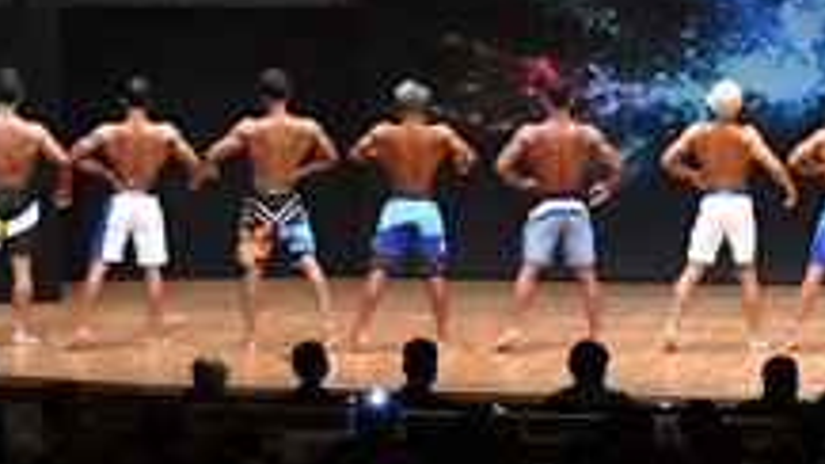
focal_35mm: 157
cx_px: 937
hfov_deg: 13.4
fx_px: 3434
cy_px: 167
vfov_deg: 7.7
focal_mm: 28
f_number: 5.6
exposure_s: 1/400
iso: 8000
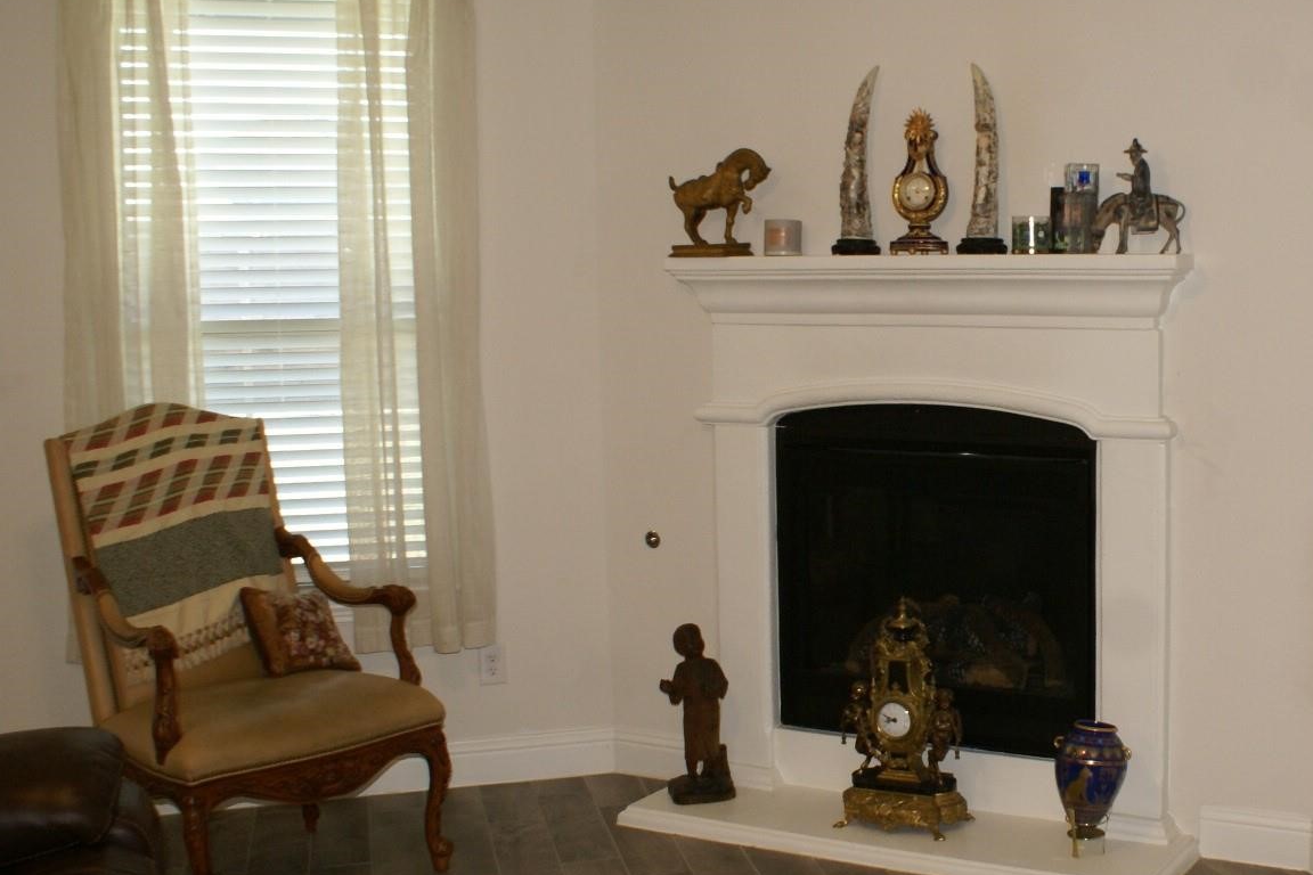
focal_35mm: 45
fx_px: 1641
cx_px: 1030
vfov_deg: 29.8
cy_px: 386
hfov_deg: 41.9
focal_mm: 18
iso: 400
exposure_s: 1/60
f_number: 5.6
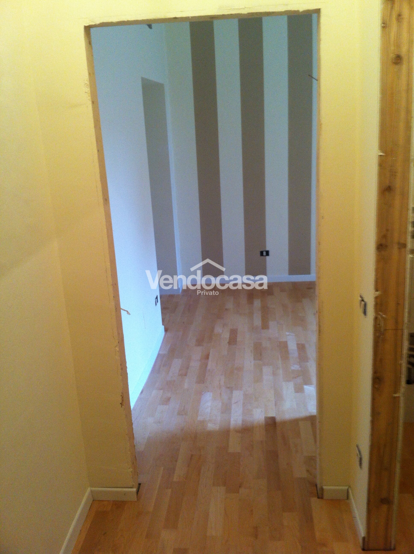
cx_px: 207
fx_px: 560
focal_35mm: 35
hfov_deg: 40.6
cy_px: 277
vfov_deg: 52.7
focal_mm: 3.85
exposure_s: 1/15
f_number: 2.8
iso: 125
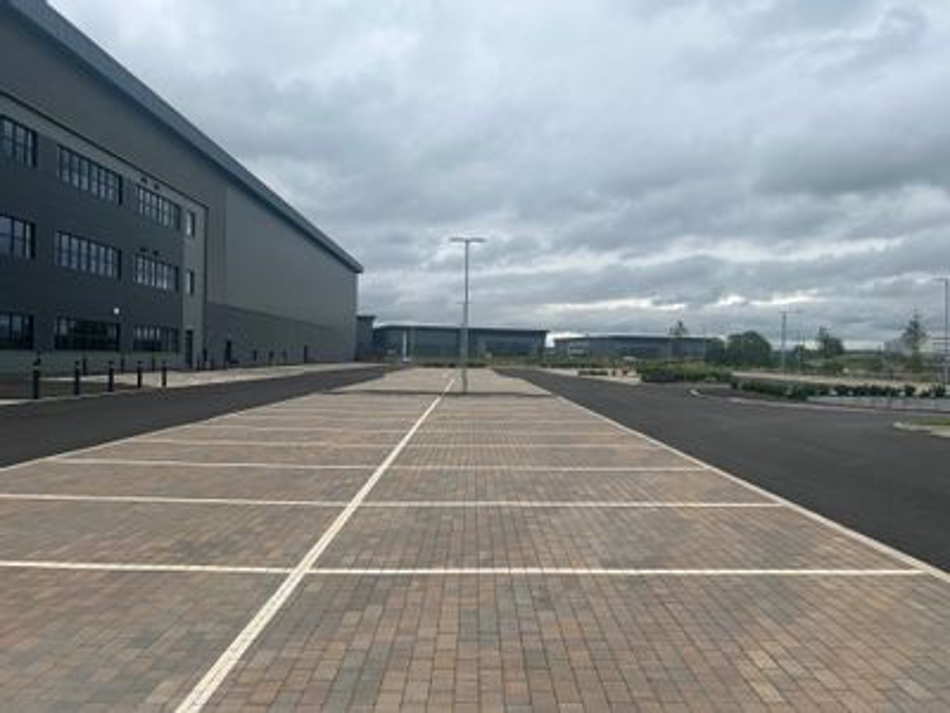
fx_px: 714
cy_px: 356
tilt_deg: +0.3
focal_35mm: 26
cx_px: 475
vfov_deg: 53.1
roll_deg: -1.1
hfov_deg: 67.3
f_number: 1.5
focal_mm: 5.7
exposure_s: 1/3968
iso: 50
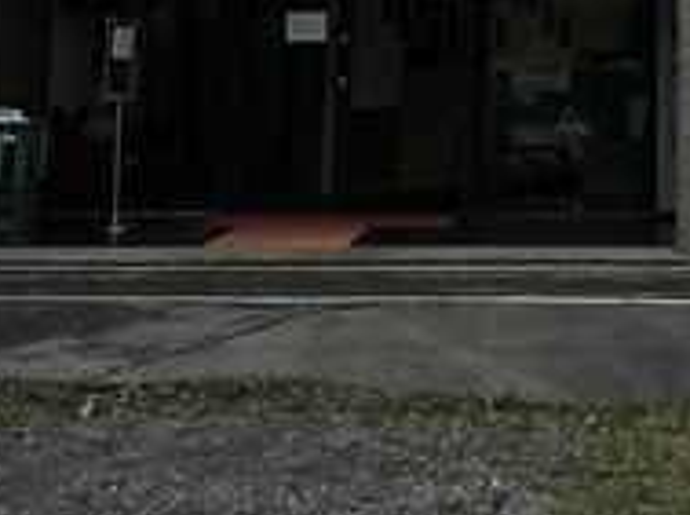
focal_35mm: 123
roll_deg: +0.0
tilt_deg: +13.2
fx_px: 2447
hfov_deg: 15.9
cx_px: 613
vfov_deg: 11.2
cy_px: -405
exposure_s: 1/785
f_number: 2.2
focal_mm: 4.15
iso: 25
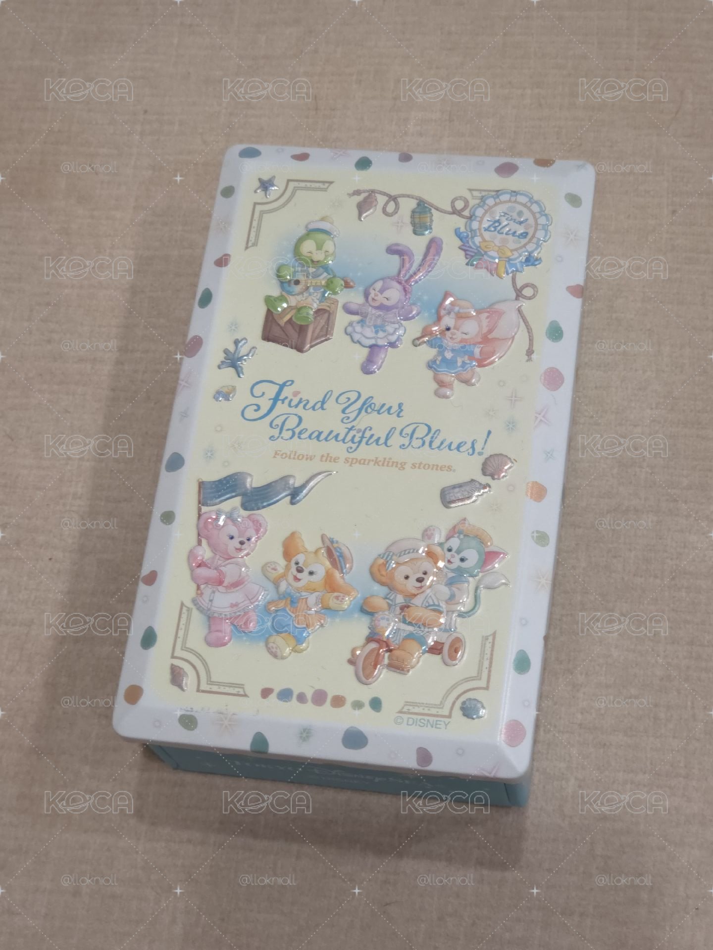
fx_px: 1895
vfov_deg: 28.2
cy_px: 475
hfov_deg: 21.3
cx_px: 356
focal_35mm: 69
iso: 125
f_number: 2.4
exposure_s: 1/30
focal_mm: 7
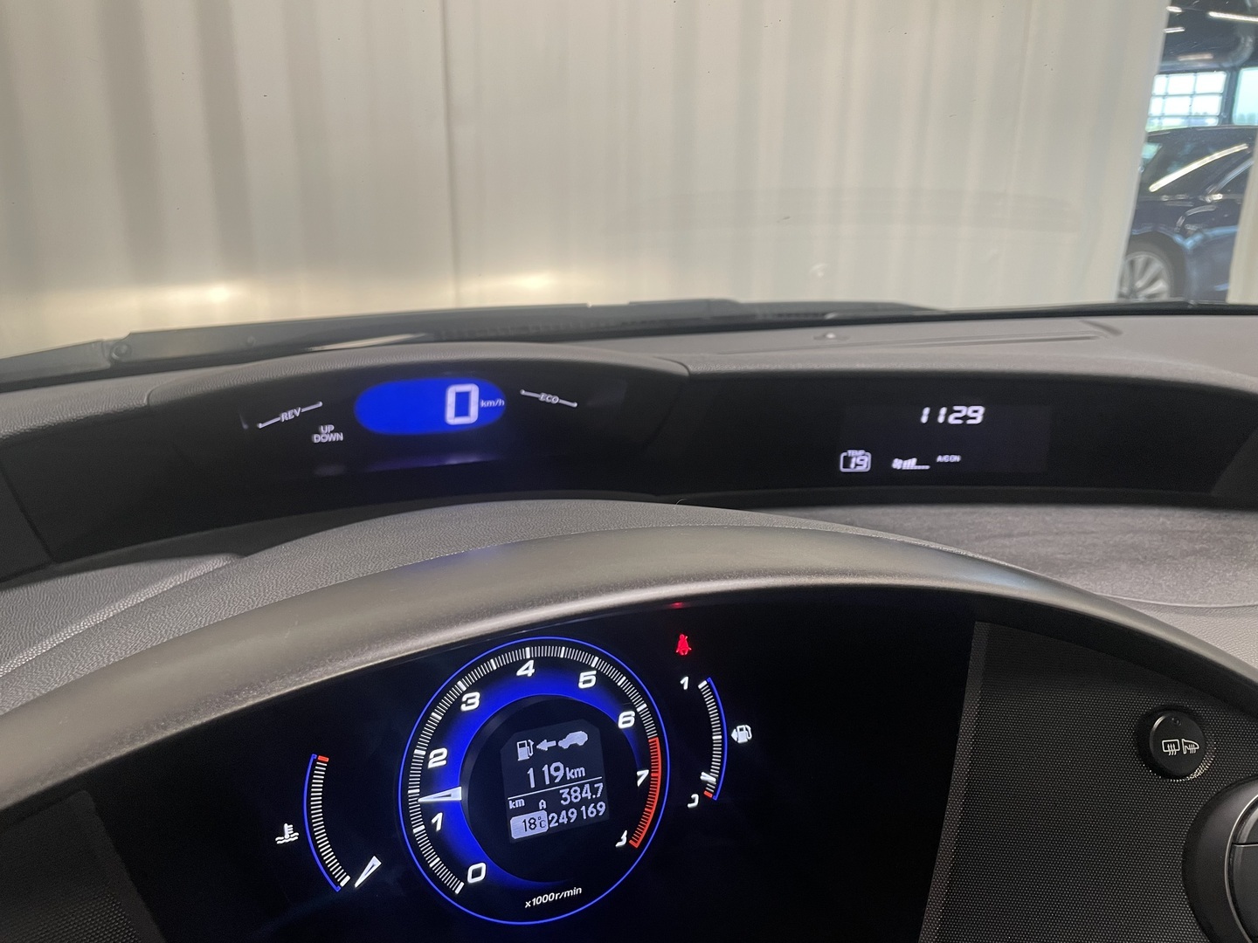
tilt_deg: -18.5
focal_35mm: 26
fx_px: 945
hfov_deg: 67.3
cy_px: 472
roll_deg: -2.4
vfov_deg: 53.1
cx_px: 629
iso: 100
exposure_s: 1/50
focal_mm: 4.2
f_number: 1.6
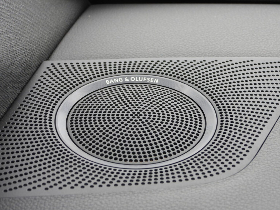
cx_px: 138
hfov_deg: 20.4
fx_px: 776
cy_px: 106
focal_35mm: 96
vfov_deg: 15.4
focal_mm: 16.3
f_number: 3.5
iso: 110
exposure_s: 1/60
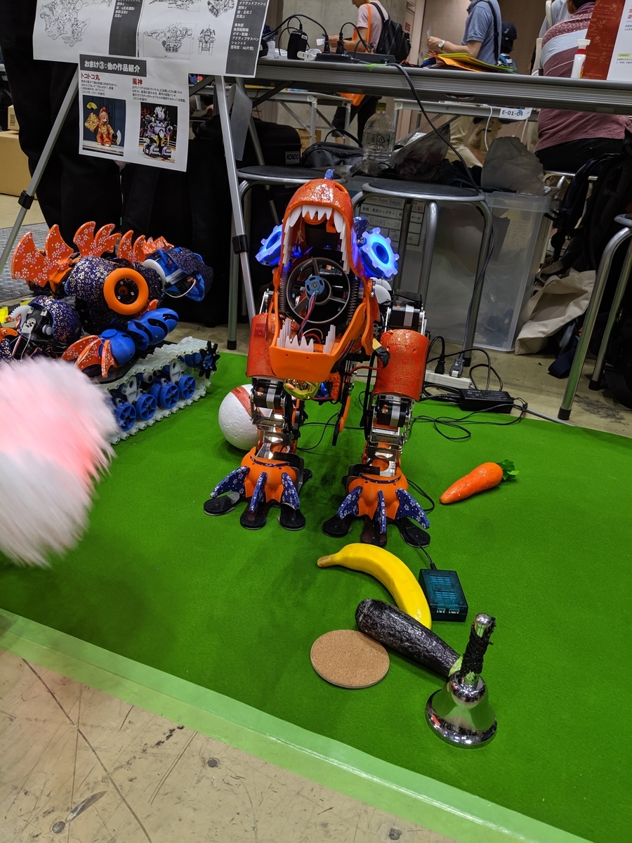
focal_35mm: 27
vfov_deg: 65.3
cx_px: 316
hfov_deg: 51.4
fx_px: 657
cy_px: 422
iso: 109
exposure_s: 1/101
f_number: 1.8
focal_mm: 4.44
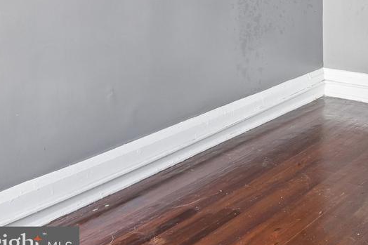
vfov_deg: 26.0
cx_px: 475
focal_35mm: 44
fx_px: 450
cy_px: -74
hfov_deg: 33.2
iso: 400
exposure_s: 1/2.5
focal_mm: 16
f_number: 8
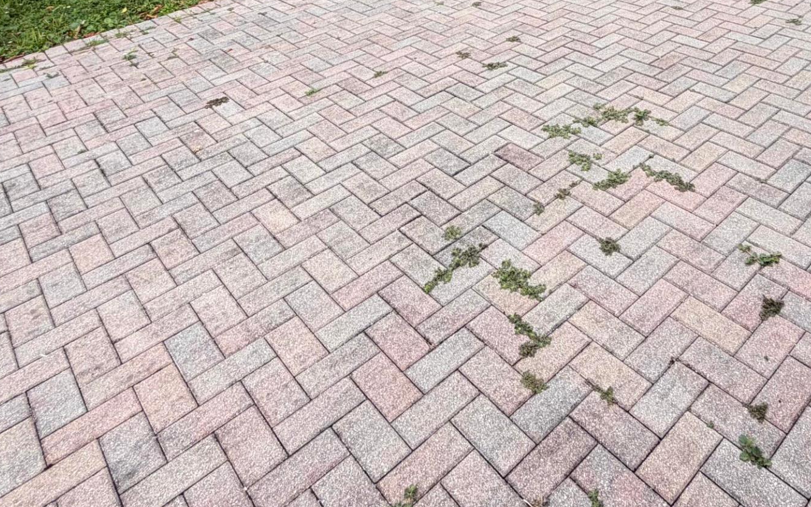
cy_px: -79
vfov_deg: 33.3
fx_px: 707
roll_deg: +3.4
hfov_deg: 58.0
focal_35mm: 32
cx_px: 557
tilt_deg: -14.3
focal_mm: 2.22
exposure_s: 1/335
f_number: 2.2
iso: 50
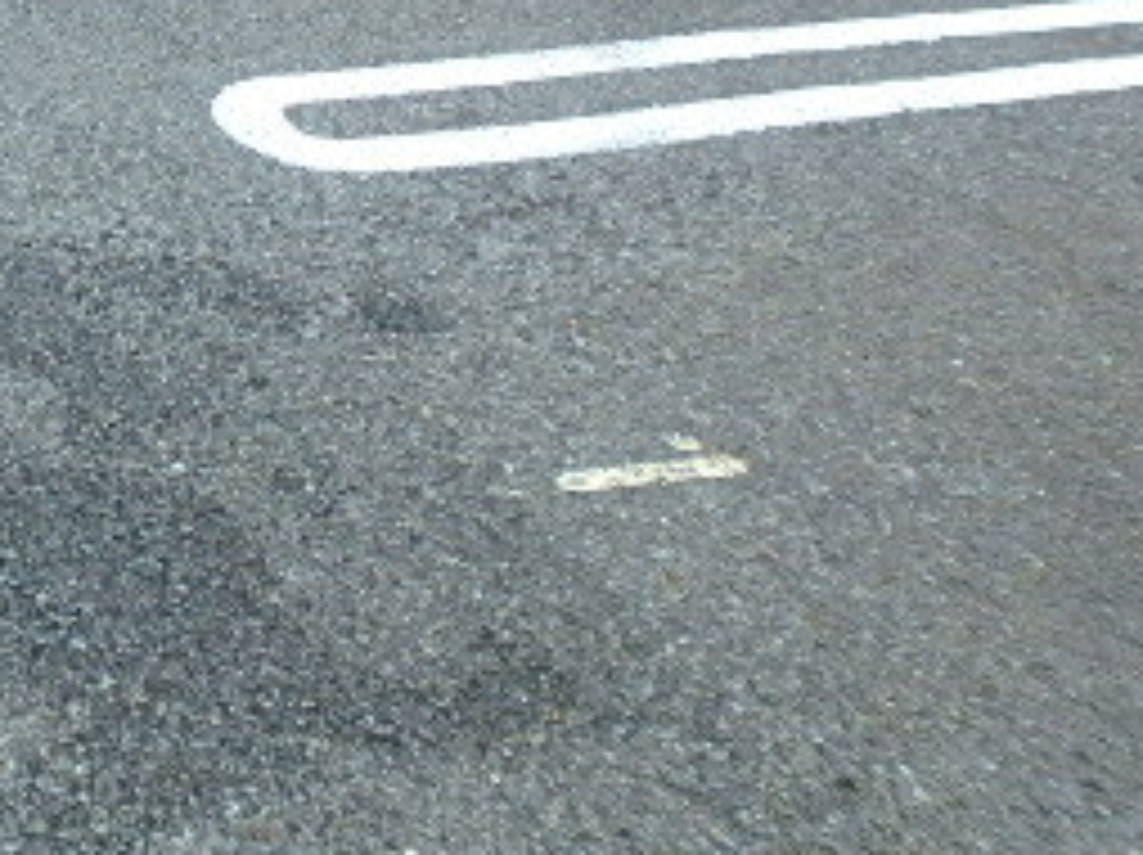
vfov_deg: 24.8
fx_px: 1748
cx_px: -230
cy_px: -176
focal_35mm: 53
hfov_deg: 30.7
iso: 125
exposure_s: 1/200
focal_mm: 3.7
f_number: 3.5
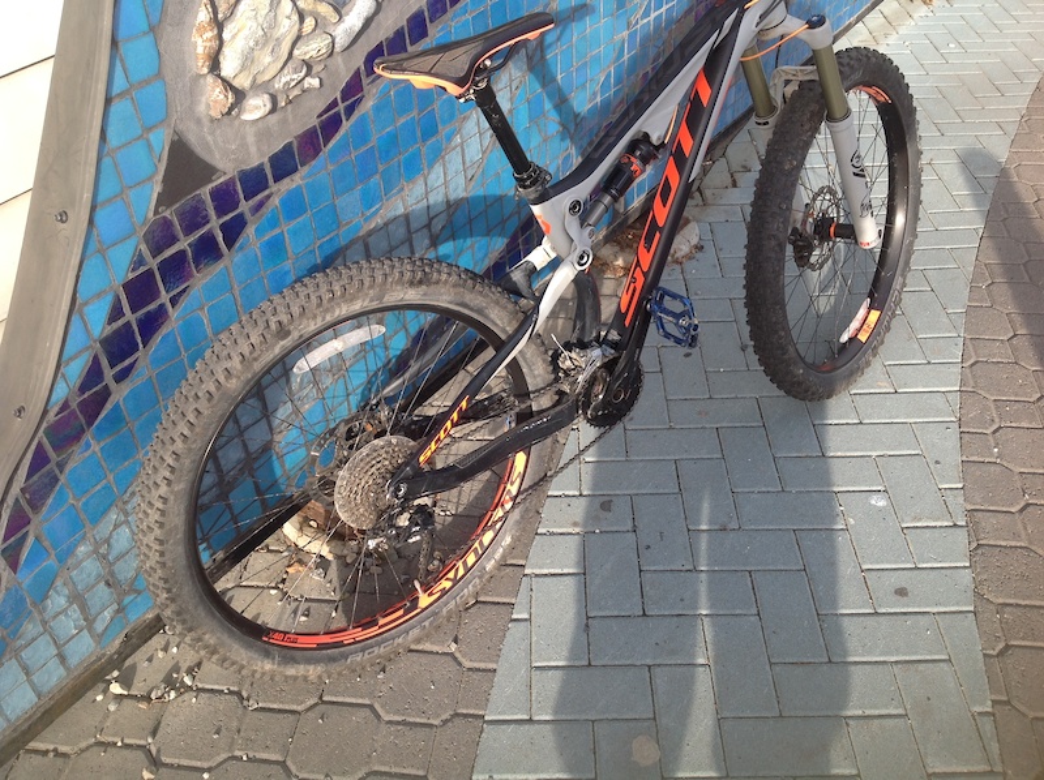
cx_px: 522
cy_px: 390
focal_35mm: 35
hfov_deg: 52.7
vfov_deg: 40.6
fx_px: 1054
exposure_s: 1/465
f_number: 2.4
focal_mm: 4.28
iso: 50
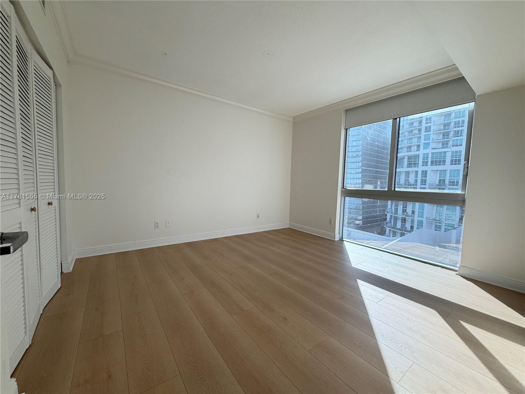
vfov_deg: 85.7
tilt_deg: -3.6
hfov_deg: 102.1
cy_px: 197
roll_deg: -1.7
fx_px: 212
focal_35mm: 14
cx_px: 262
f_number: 2.2
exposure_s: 1/220
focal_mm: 2.22
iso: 40
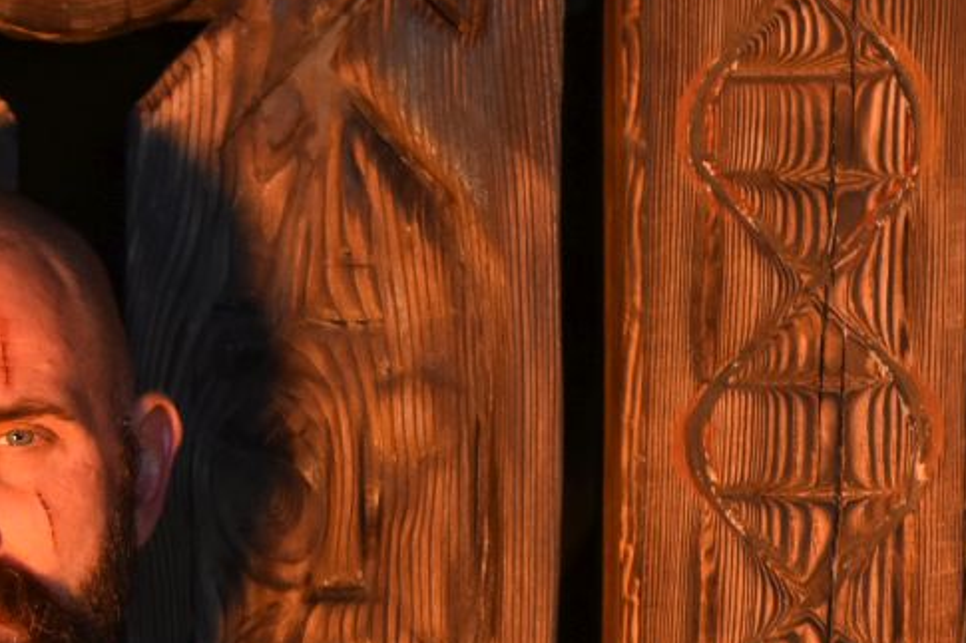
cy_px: 892
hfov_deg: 7.4
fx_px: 7430
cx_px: -36
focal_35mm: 277
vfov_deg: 4.9
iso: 1250
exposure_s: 1/50
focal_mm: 70
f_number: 4.5
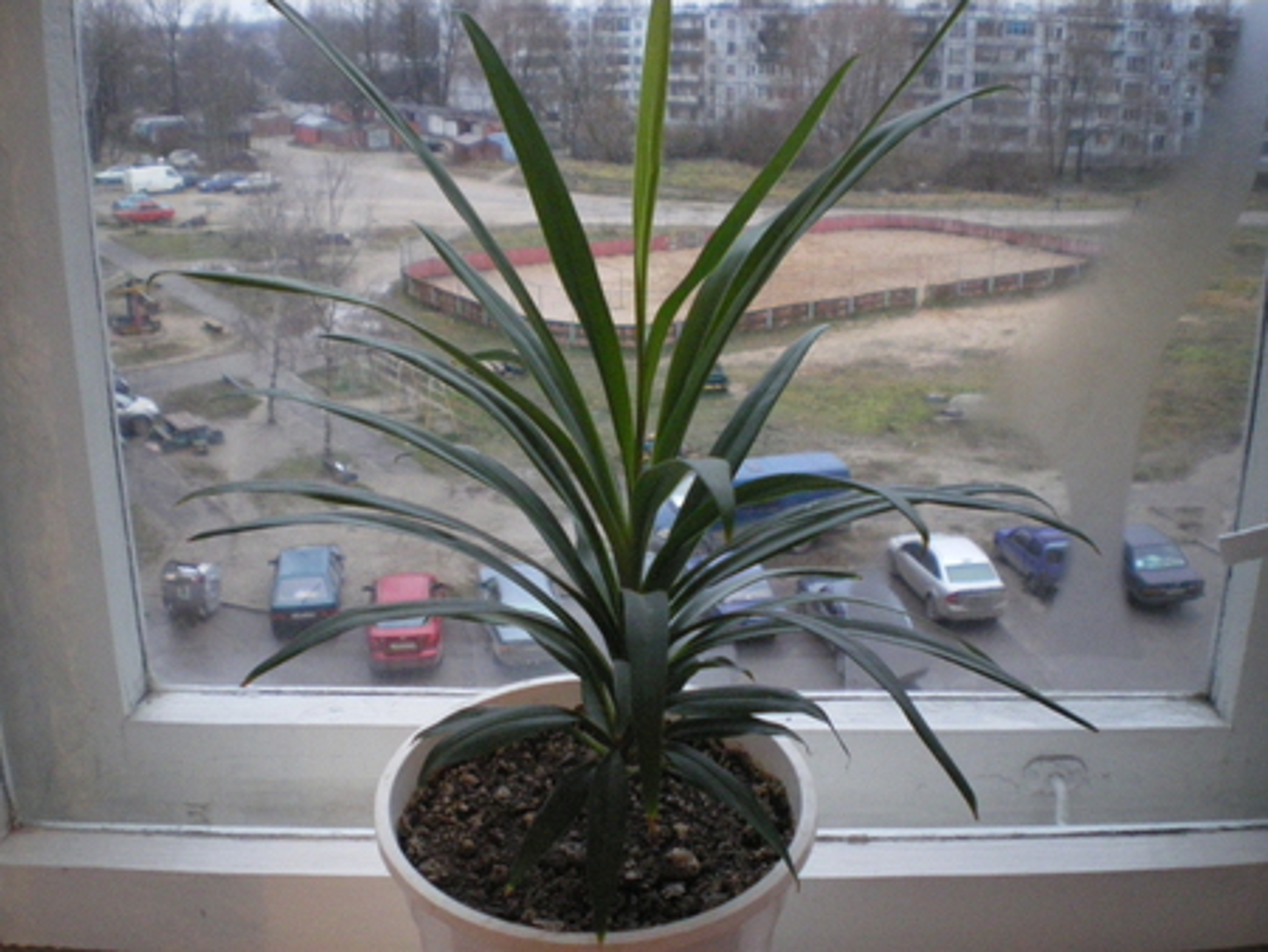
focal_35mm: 36
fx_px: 1319
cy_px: 476
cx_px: 634
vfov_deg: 39.7
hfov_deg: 51.3
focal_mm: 6.3
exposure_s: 1/50
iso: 800
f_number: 3.1
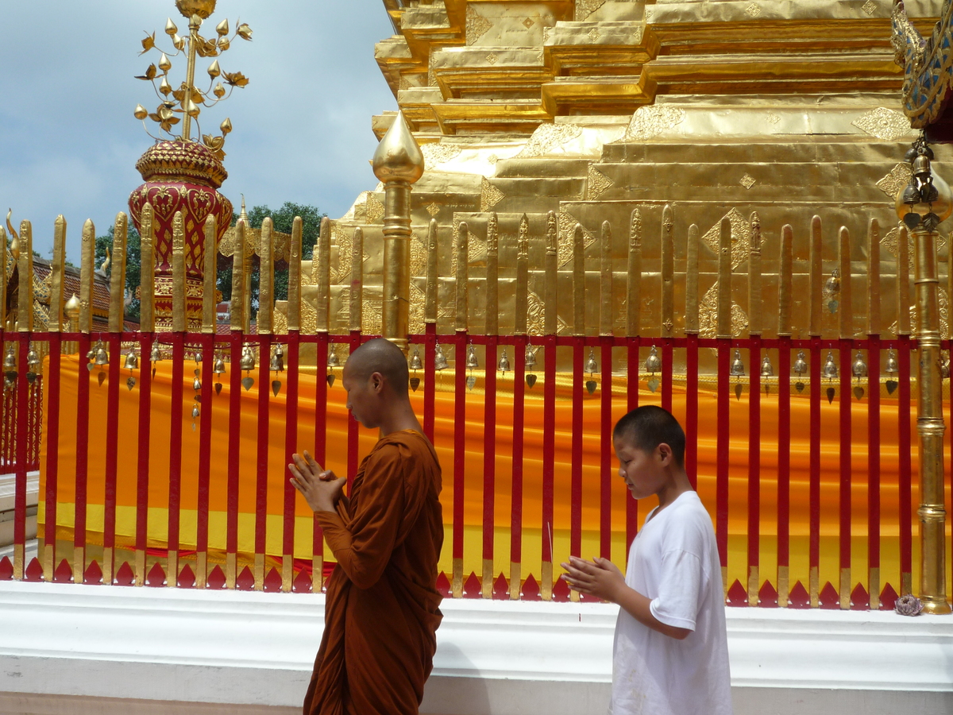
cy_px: 358
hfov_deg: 55.4
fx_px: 909
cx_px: 476
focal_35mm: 33
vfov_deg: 42.9
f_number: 5
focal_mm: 5.8
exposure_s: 1/800
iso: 100
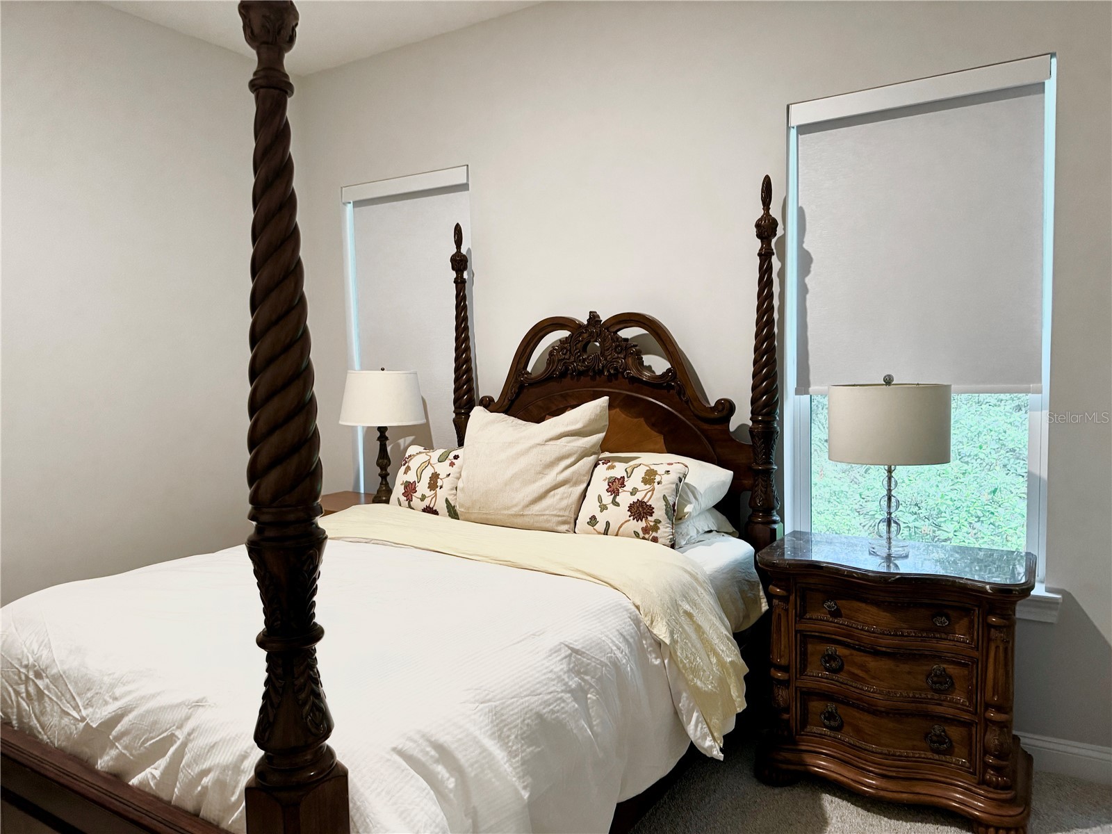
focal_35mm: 24
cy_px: 417
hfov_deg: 71.6
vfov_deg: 56.8
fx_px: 771
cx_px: 556
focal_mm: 6.76
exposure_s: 1/60
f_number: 1.78
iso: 320
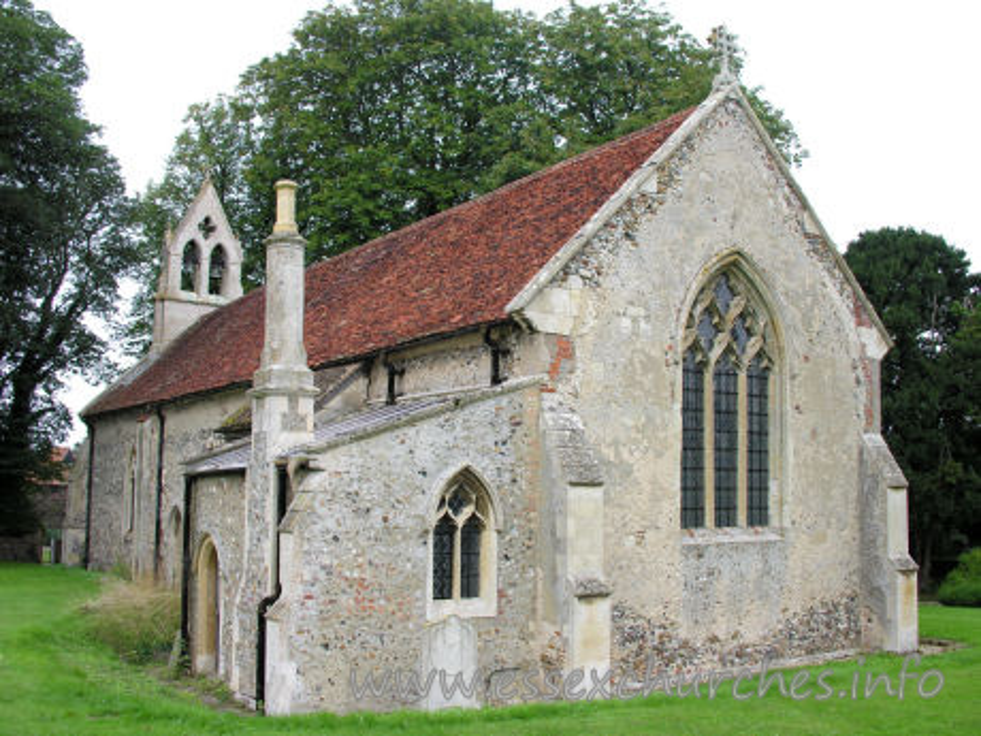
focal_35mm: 35
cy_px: 368
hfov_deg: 52.6
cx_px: 490
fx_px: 992
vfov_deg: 40.7
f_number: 4
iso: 50
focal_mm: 8.9
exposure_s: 1/79.2
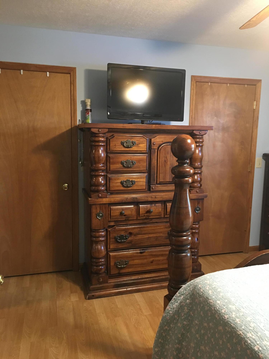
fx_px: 300
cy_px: 180
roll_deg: -0.8
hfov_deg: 48.2
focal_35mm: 29
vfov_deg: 61.7
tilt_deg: -7.8
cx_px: 134
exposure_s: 1/10
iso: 80
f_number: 2.2
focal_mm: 4.15
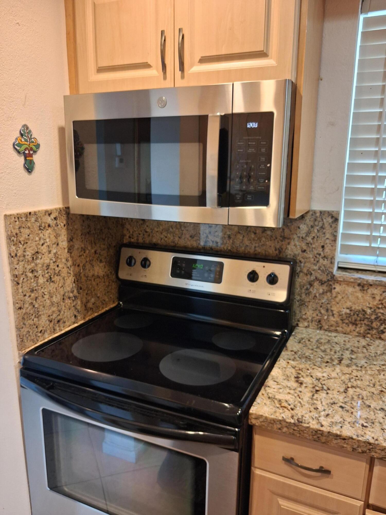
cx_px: 193
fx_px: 401
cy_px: 258
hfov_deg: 51.4
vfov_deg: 65.3
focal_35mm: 27
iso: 250
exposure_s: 1/50
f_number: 1.8
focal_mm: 4
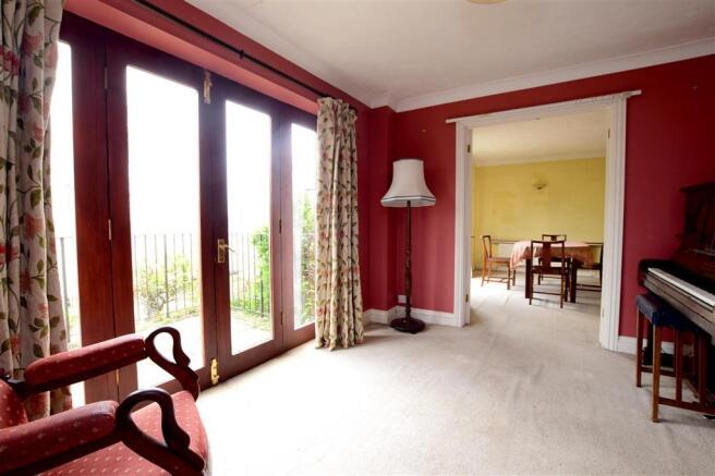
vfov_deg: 77.3
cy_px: 238
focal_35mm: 15
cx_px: 358
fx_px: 298
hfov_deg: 100.4
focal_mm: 10
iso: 400
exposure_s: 1/30
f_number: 8
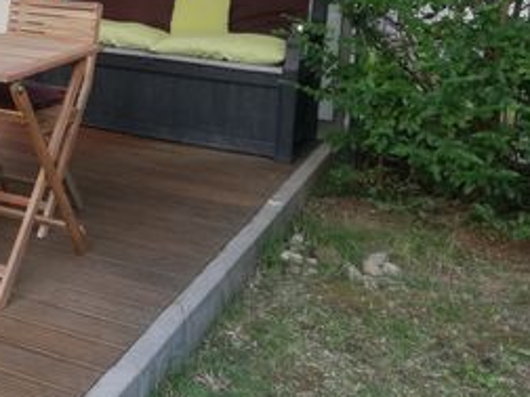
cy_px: 40
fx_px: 949
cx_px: -72
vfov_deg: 23.0
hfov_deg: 28.1
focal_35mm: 62
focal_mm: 3.81
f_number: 2.2
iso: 80
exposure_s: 1/100
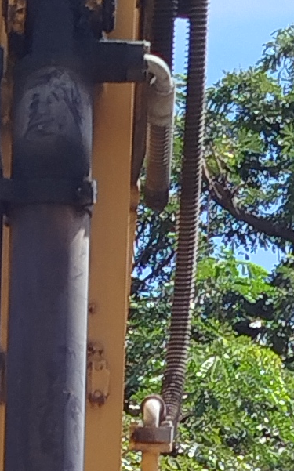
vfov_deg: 8.7
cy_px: 845
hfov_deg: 5.6
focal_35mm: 233
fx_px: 2991
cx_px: -19
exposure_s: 1/791
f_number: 1.7
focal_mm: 5.31
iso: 50
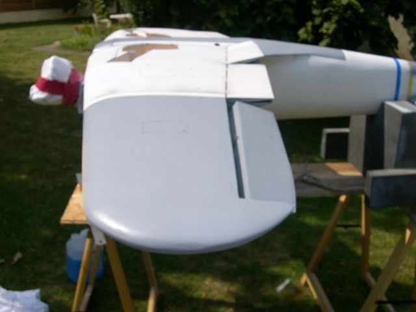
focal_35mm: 38
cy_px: 156
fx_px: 457
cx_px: 208
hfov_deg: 49.0
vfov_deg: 37.7
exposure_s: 1/280
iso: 100
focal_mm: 8
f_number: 7.6
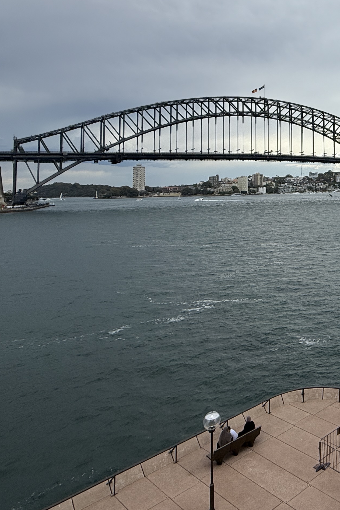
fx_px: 439
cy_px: 158
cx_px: 376
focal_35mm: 31
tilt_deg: +4.0
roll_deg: +1.0
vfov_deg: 58.5
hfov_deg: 35.9
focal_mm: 2.22
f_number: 2.2
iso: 50
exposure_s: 1/1848
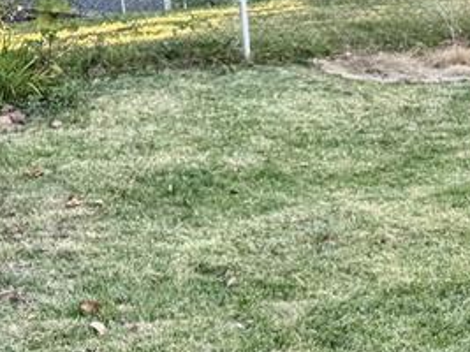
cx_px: 718
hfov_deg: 18.7
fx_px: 1249
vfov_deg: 16.0
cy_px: 130
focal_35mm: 92
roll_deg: +1.0
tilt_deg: -15.2
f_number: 1.78
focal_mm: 6.76
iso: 80
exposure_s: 1/189
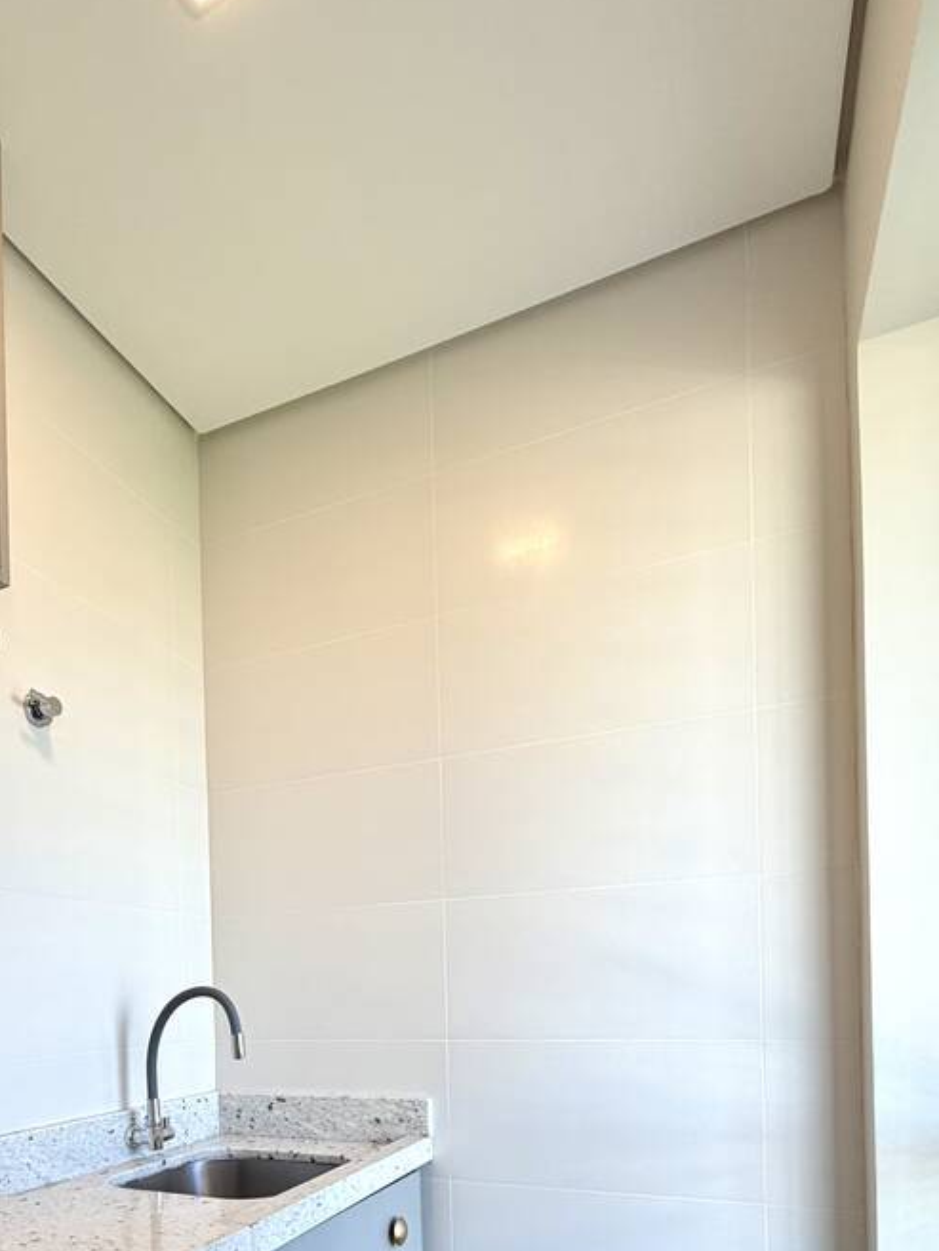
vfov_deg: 66.5
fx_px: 832
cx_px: 341
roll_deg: +1.4
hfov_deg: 58.0
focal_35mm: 23
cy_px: 1015
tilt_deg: -0.9
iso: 64
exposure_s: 1/120
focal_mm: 2.22
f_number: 2.2
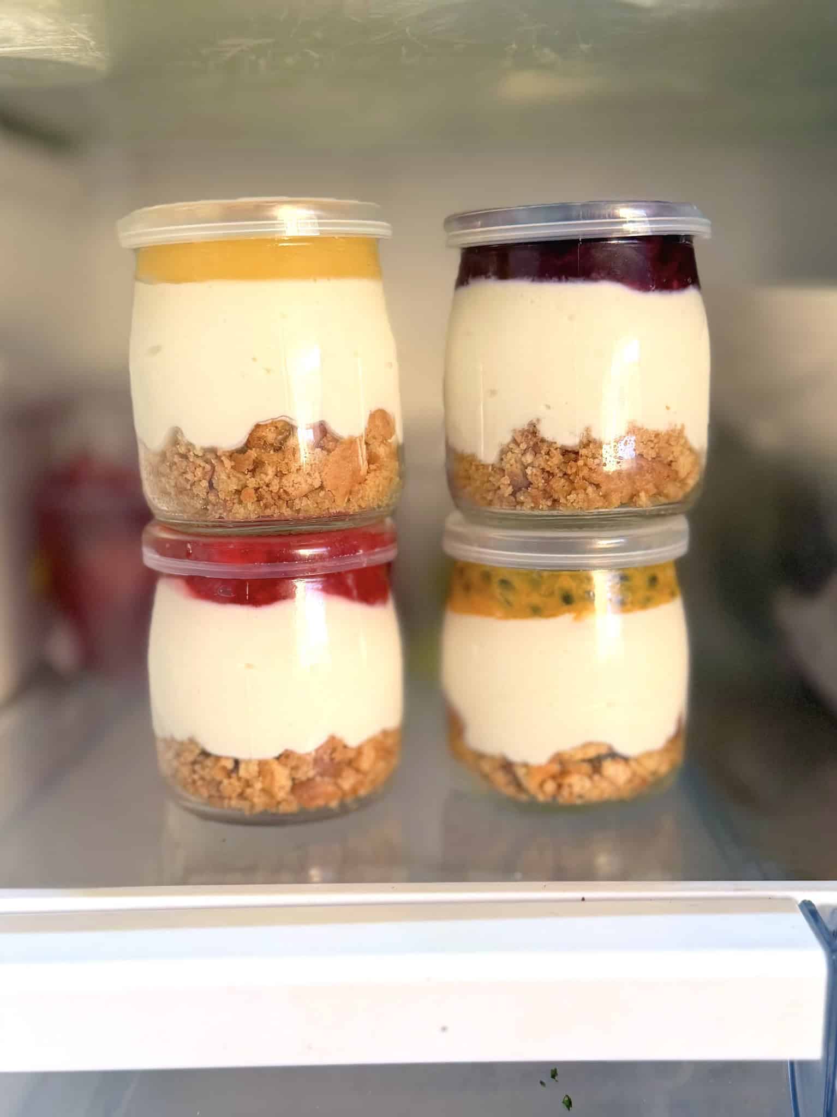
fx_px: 774
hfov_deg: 56.8
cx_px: 418
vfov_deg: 71.6
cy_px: 558
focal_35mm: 24
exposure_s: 1/119
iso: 200
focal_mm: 6.8
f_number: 1.8
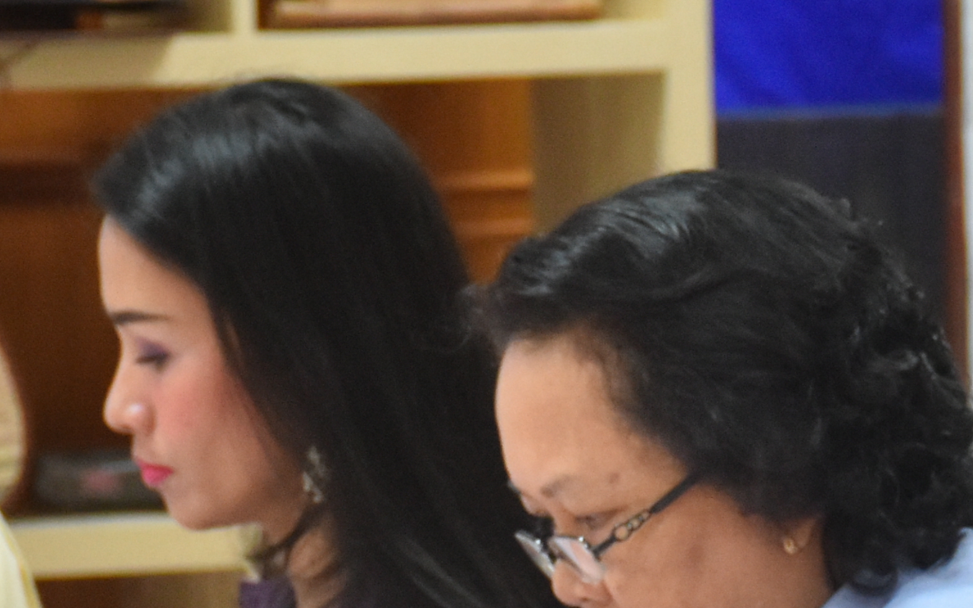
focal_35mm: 409
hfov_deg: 5.1
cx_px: 728
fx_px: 10845
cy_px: 577
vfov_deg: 3.2
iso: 1400
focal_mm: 70
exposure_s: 1/60
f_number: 5
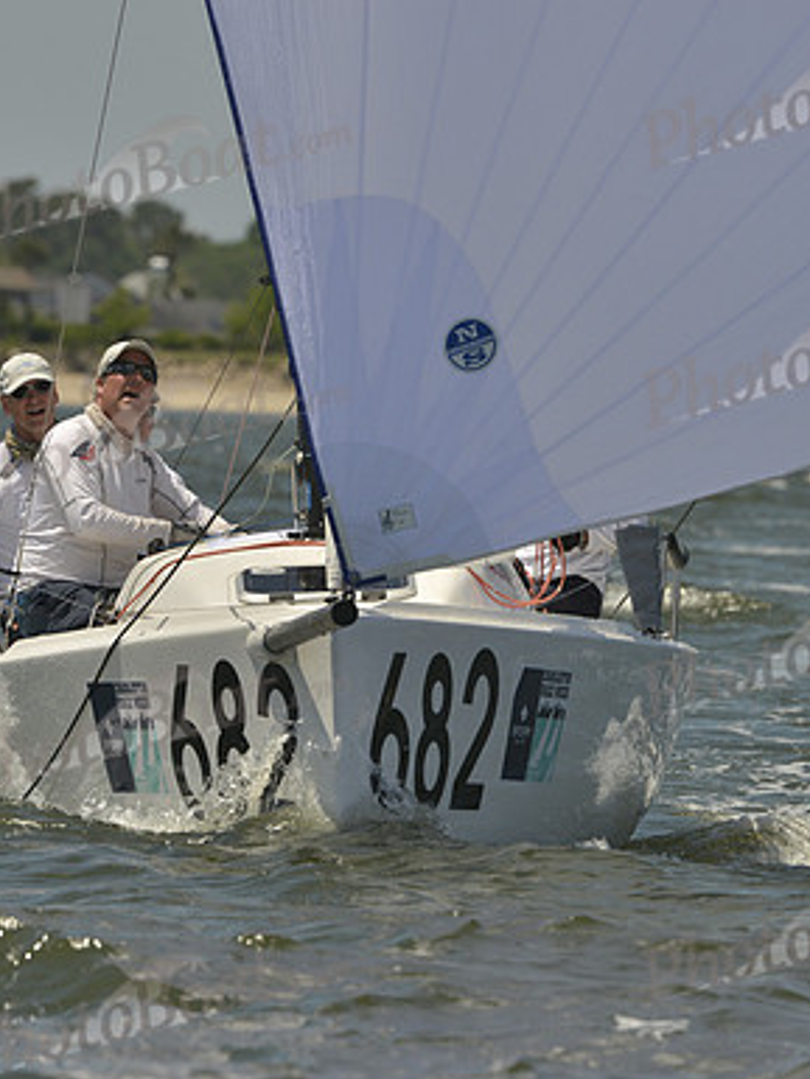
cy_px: 540
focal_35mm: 522
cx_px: 499
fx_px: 16277
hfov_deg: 2.9
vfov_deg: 3.8
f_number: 10
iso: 280
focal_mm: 360
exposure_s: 1/1250
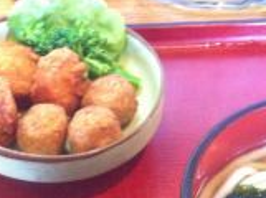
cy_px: 213
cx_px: 69
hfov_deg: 19.9
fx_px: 751
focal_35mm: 98
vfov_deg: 14.7
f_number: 2.8
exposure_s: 1/15
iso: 250
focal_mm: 3.85
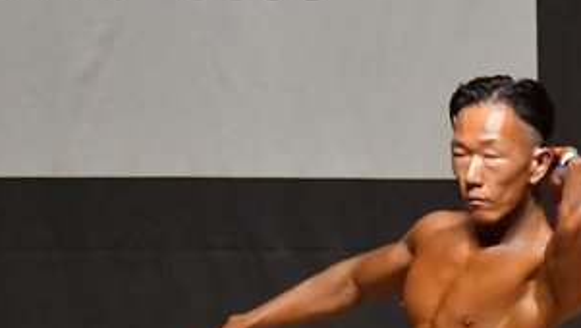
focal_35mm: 727
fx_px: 11211
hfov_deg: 3.0
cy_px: 421
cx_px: 553
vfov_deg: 1.7
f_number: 5.6
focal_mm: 180
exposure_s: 1/400
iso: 12800
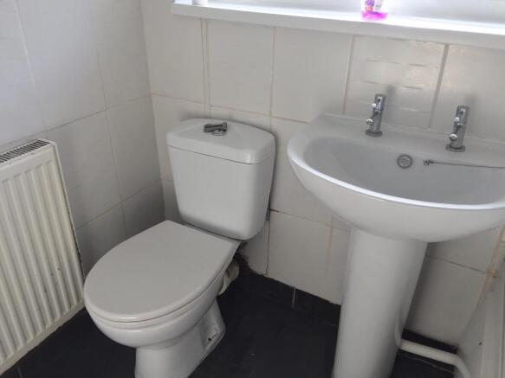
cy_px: 189
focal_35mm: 29
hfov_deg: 61.7
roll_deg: +0.1
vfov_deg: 48.2
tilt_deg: -29.6
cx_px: 252
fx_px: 423
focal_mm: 4.15
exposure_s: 1/100
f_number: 2.2
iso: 50
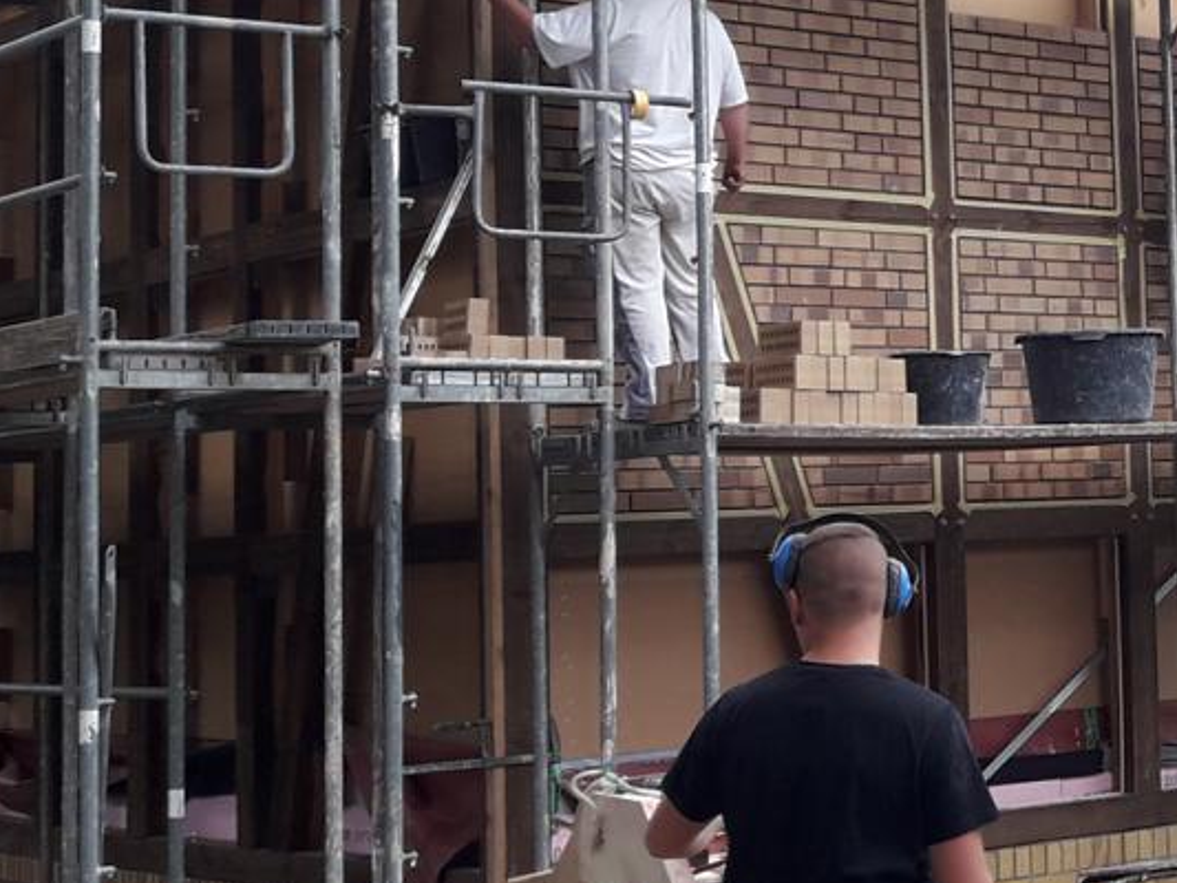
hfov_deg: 22.1
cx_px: 1285
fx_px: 2857
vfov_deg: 17.5
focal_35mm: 84
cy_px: 263
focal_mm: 3.7
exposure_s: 1/100
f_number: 1.9
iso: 40
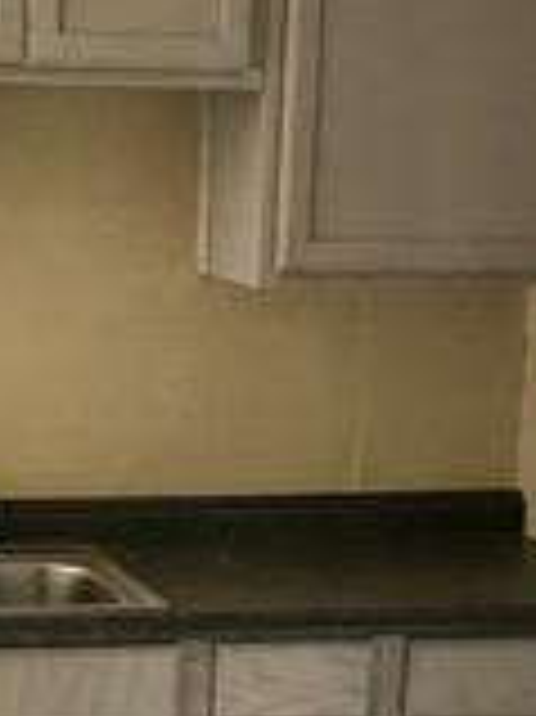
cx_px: 18
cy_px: 671
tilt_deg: -12.9
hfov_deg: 12.9
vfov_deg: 17.1
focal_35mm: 113
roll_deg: +0.6
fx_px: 2336
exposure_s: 1/16
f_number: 1.8
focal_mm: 3.99
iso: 50
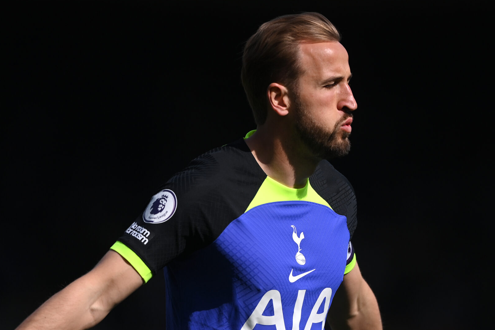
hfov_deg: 3.2
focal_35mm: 638
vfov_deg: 2.2
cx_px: 283
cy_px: 202
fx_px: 8772
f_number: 3.2
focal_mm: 400
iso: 200
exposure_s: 1/8000
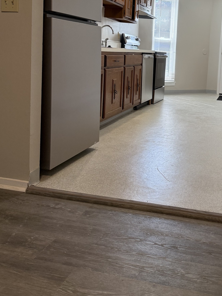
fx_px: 334
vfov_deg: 46.4
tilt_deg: -5.3
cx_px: 174
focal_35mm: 39
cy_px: 80
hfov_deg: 35.7
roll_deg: -2.5
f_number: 1.78
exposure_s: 1/178
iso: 200
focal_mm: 6.76
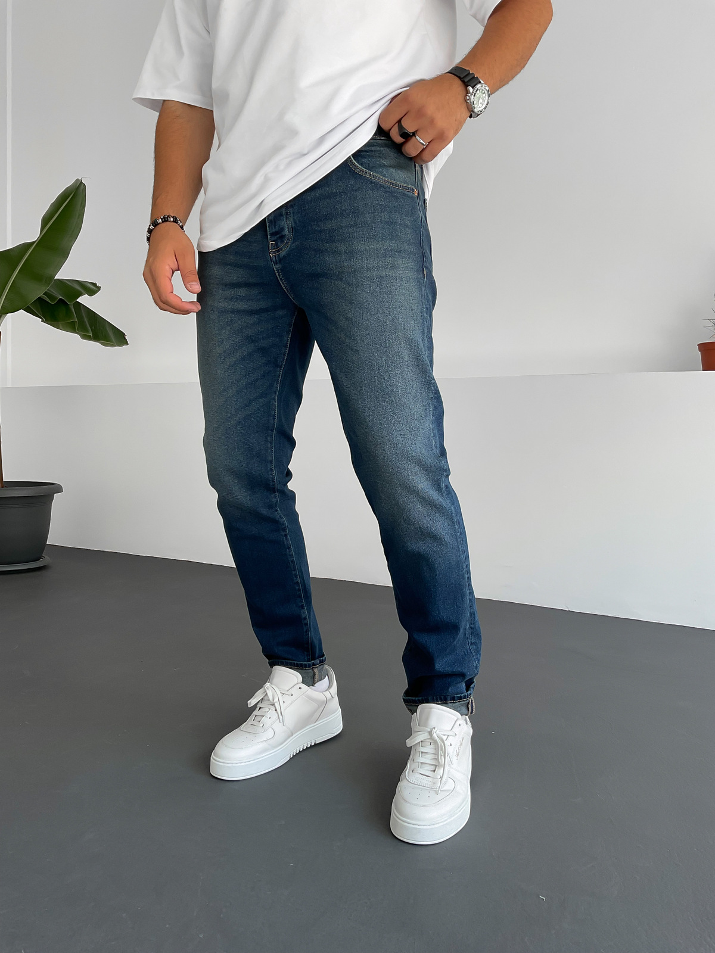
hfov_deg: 48.2
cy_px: 476
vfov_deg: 61.7
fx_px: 799
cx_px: 358
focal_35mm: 29
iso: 25
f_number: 1.8
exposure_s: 1/120
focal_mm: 3
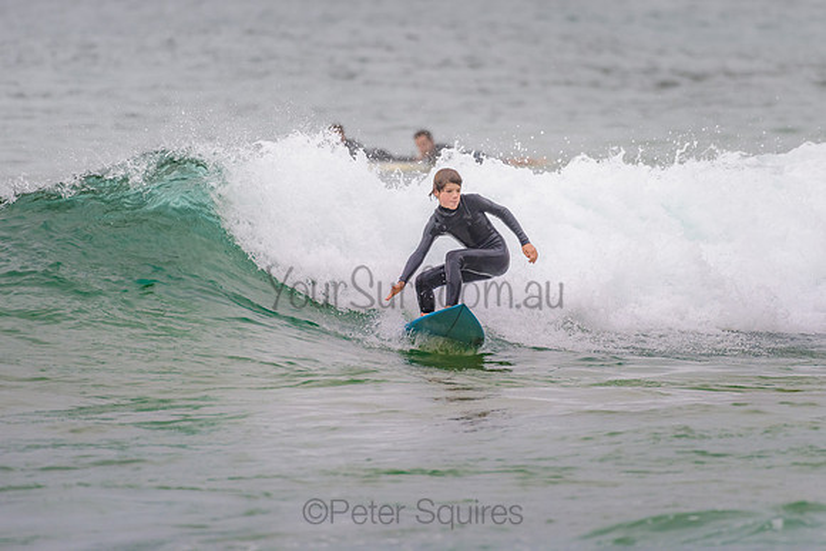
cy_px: 213
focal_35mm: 613
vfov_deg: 2.2
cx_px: 485
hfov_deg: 3.4
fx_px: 14066
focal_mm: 500
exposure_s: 1/800
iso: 280
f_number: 5.6
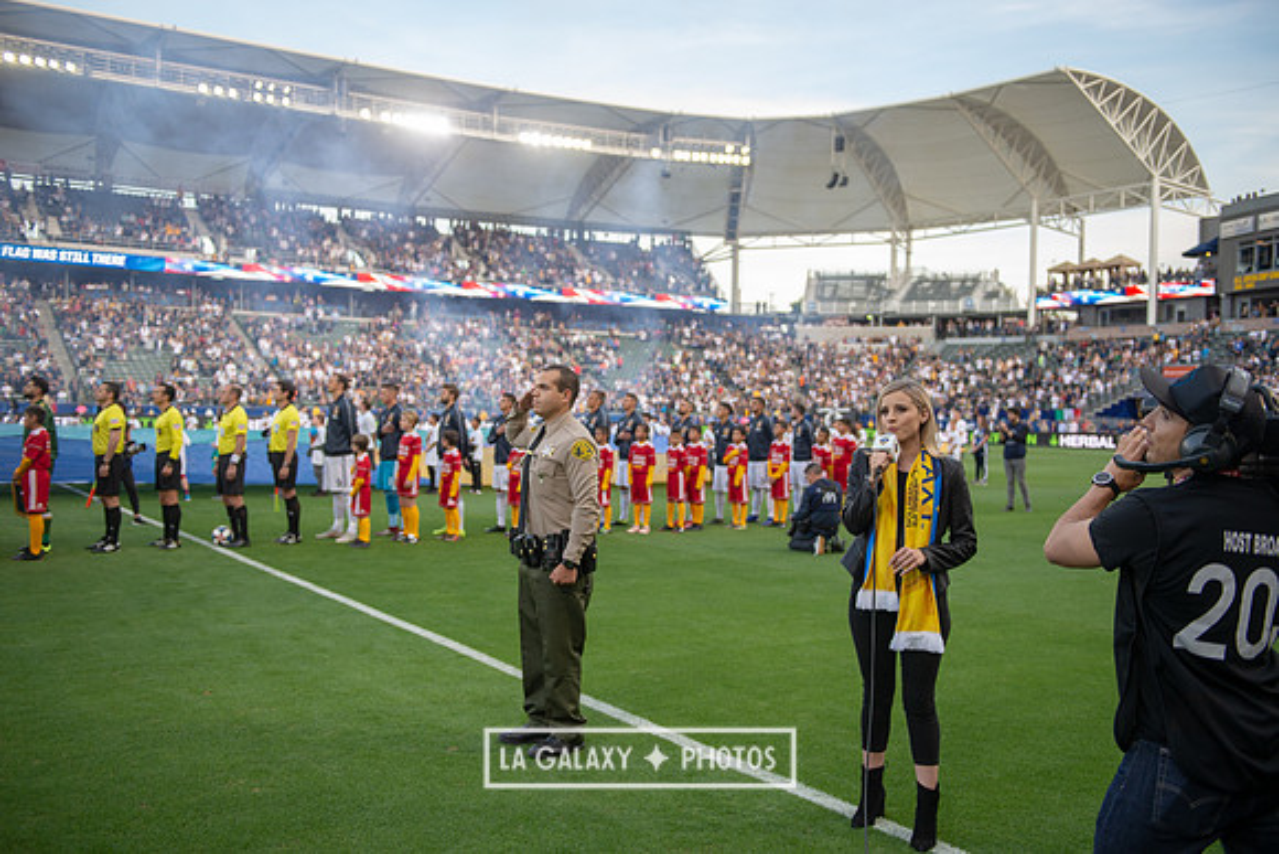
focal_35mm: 35
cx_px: 640
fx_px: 1244
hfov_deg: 54.4
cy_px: 427
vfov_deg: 37.9
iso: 400
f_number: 2.8
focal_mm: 35
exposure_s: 1/640
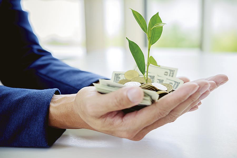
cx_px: 118
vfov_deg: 25.5
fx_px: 349
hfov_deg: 37.5
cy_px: 79
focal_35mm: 53
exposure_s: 1/125
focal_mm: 35
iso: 200
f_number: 2.8
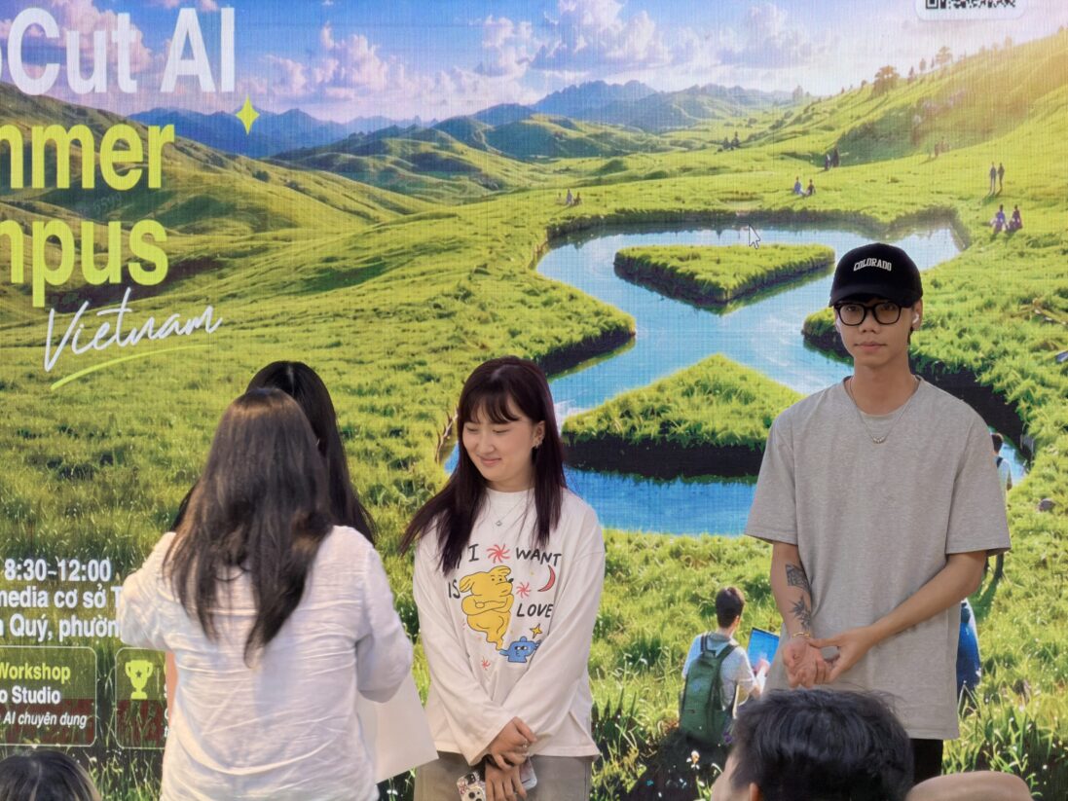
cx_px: 534
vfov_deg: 14.8
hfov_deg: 19.6
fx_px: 3086
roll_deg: +0.2
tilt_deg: -1.1
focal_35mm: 100
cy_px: 400
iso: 250
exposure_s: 1/100
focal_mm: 16.89
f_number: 2.8
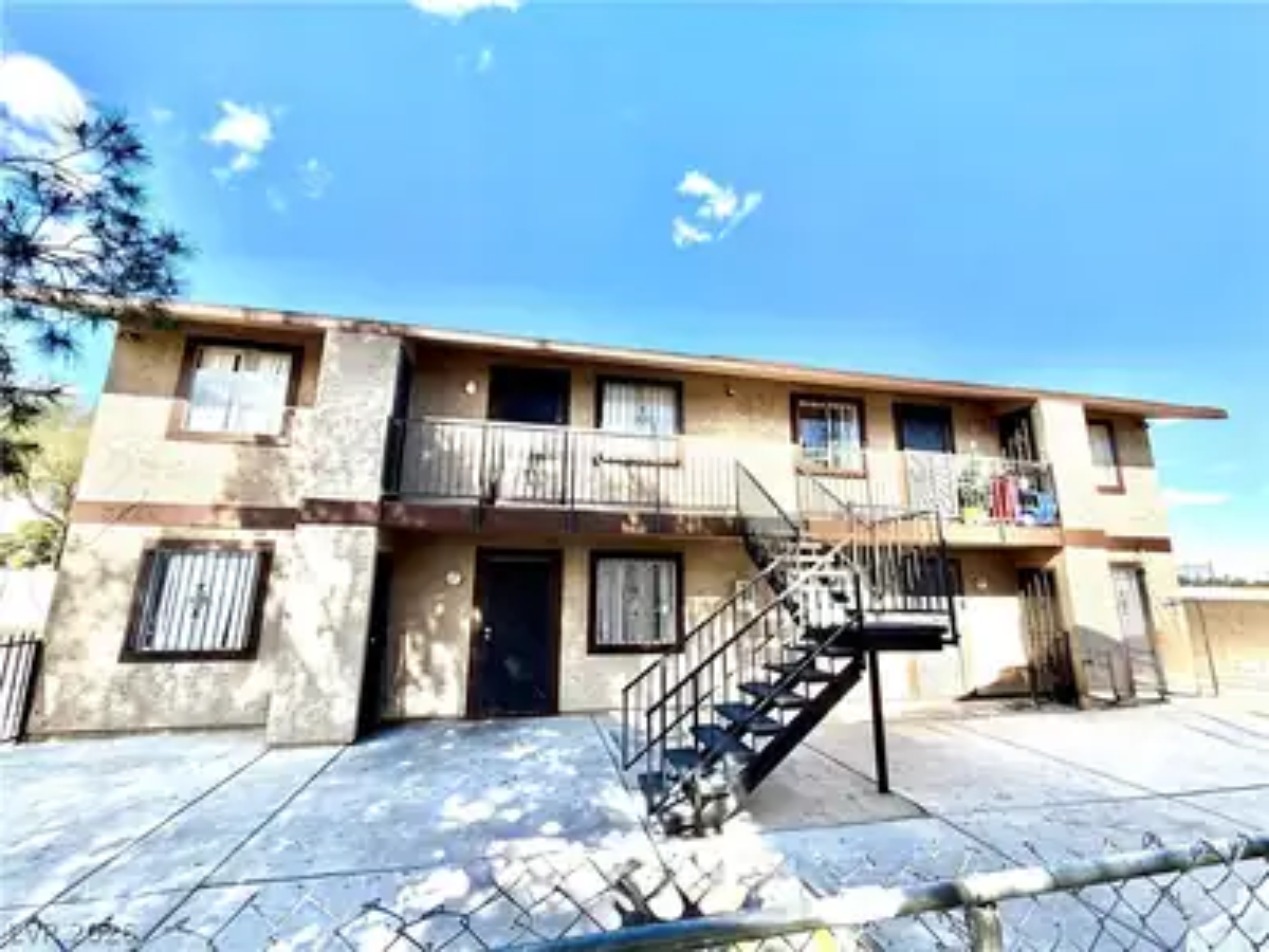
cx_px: 634
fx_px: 513
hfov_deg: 102.1
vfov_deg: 85.7
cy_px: 476
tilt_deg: +12.4
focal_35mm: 14
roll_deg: -0.4
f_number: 2.2
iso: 40
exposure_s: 1/770
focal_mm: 2.22
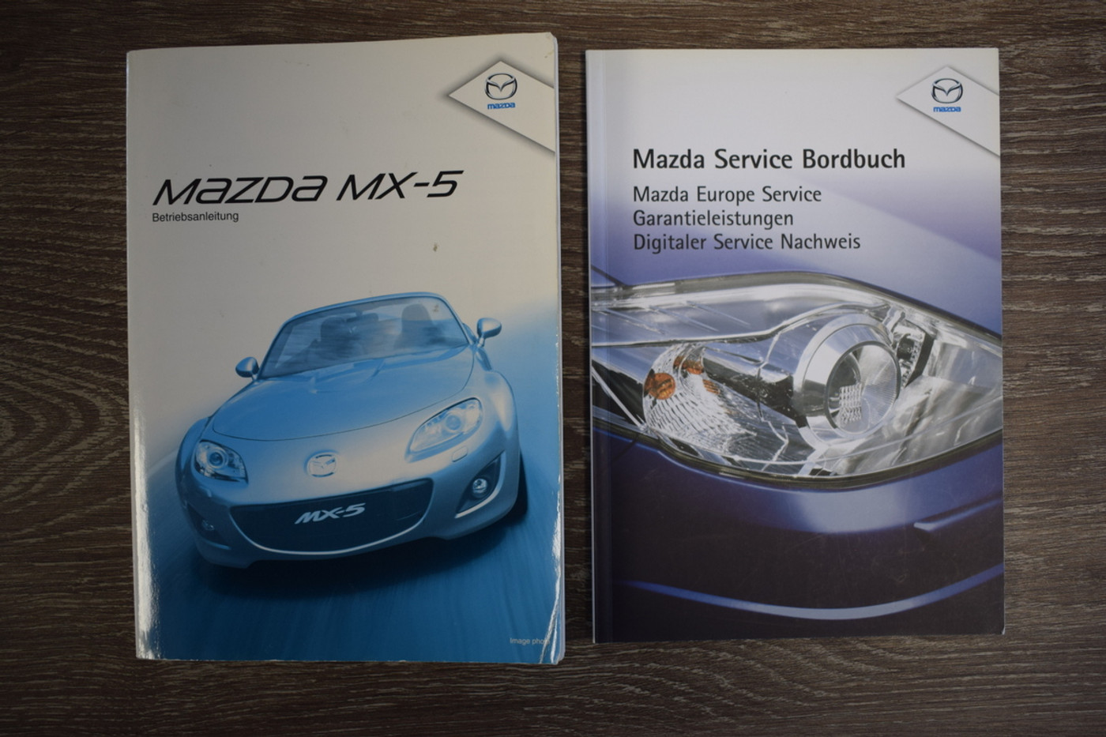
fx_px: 1106
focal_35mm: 36
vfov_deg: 36.9
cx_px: 553
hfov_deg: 53.1
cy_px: 368
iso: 400
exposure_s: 1/80
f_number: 4.5
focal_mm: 24
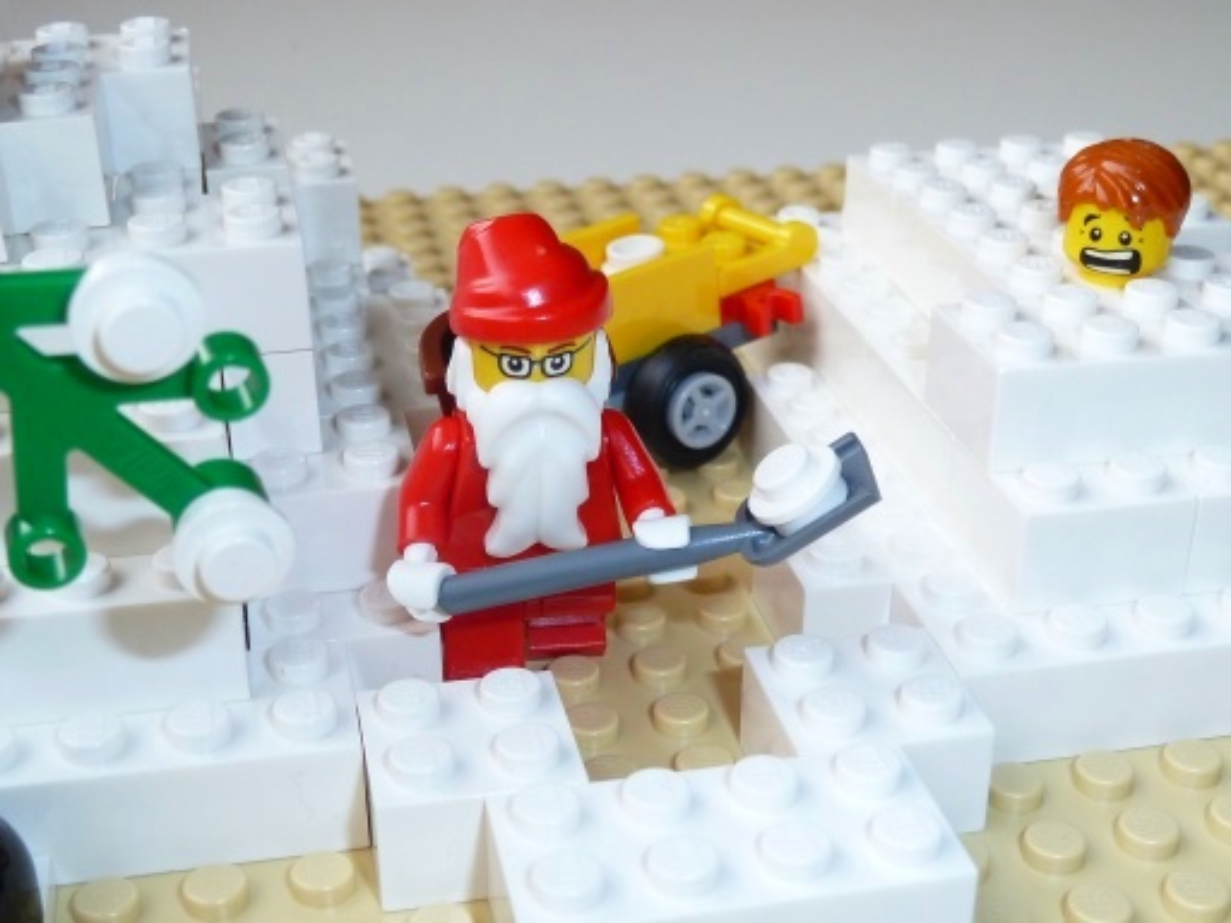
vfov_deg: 38.7
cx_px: 616
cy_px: 462
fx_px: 1316
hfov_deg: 50.1
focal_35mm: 37
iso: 100
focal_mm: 6.1
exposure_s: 1/30
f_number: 3.6
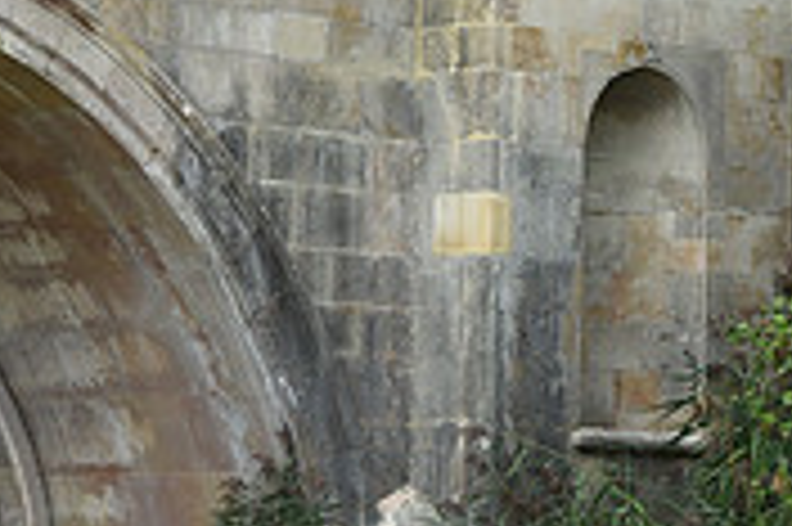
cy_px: 535
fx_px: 5077
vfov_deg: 5.9
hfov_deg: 8.7
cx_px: -459
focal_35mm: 231
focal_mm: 70
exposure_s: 1/1250
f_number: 5.6
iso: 640
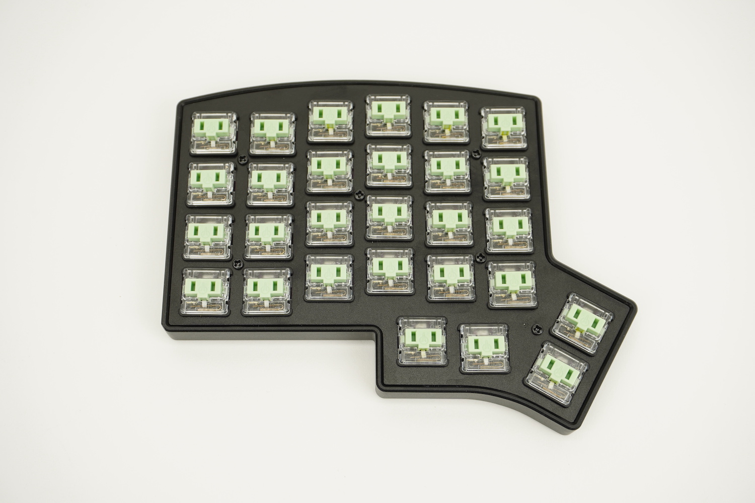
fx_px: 881
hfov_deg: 46.4
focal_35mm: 42
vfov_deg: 31.9
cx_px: 378
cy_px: 252
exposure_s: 1/125
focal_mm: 28
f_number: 7.1
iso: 160
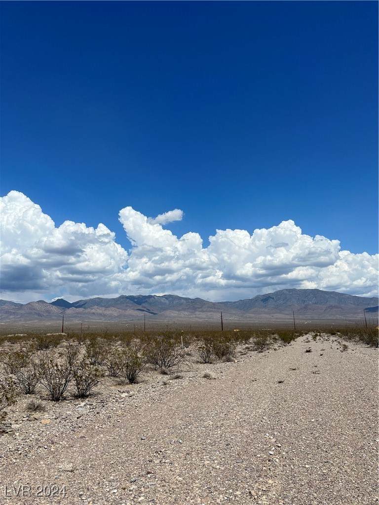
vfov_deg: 67.3
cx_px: 190
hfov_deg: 53.1
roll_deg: +2.4
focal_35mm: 26
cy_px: 252
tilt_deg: +12.7
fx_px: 380
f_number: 1.6
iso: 50
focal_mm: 5.1
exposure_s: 1/8403
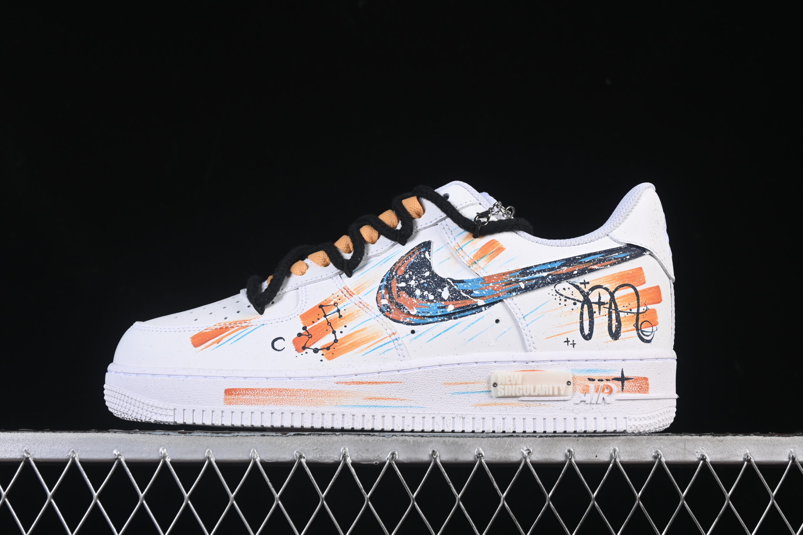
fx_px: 1673
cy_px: 268
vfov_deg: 18.2
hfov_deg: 27.0
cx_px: 402
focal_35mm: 75
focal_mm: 50
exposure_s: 1/80
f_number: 8
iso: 160
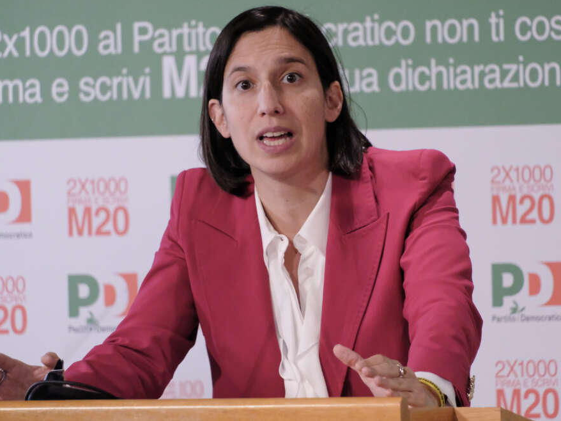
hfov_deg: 4.1
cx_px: 275
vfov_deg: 3.0
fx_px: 7923
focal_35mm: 489
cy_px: 210
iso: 8000
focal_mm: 300
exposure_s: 1/200
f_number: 6.3
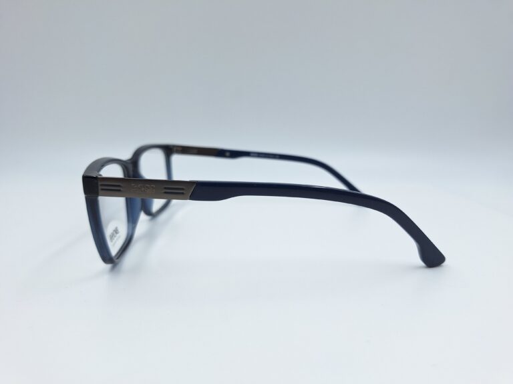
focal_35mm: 23
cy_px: 192
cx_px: 256
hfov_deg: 73.9
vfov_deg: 58.9
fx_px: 341
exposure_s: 1/157
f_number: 1.8
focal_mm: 5.54
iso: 40
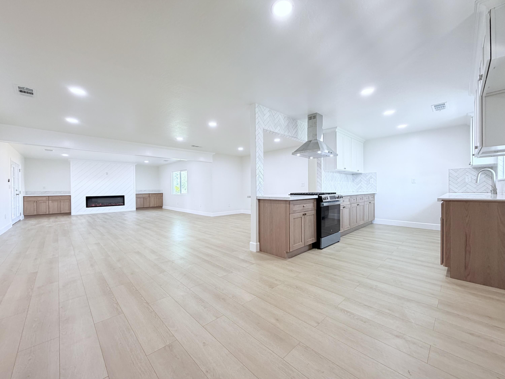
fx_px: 204
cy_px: 190
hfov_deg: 102.1
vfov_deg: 85.7
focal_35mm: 14
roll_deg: +0.8
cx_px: 252
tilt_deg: -0.5
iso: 200
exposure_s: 1/60
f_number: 2.2
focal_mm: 2.22
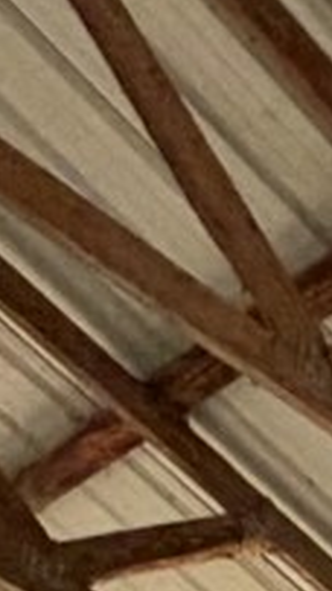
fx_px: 1880
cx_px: 1276
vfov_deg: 12.4
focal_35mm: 120
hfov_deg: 7.5
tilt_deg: -3.0
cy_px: 1569
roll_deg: +0.8
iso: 250
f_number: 2.2
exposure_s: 1/121
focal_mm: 2.22
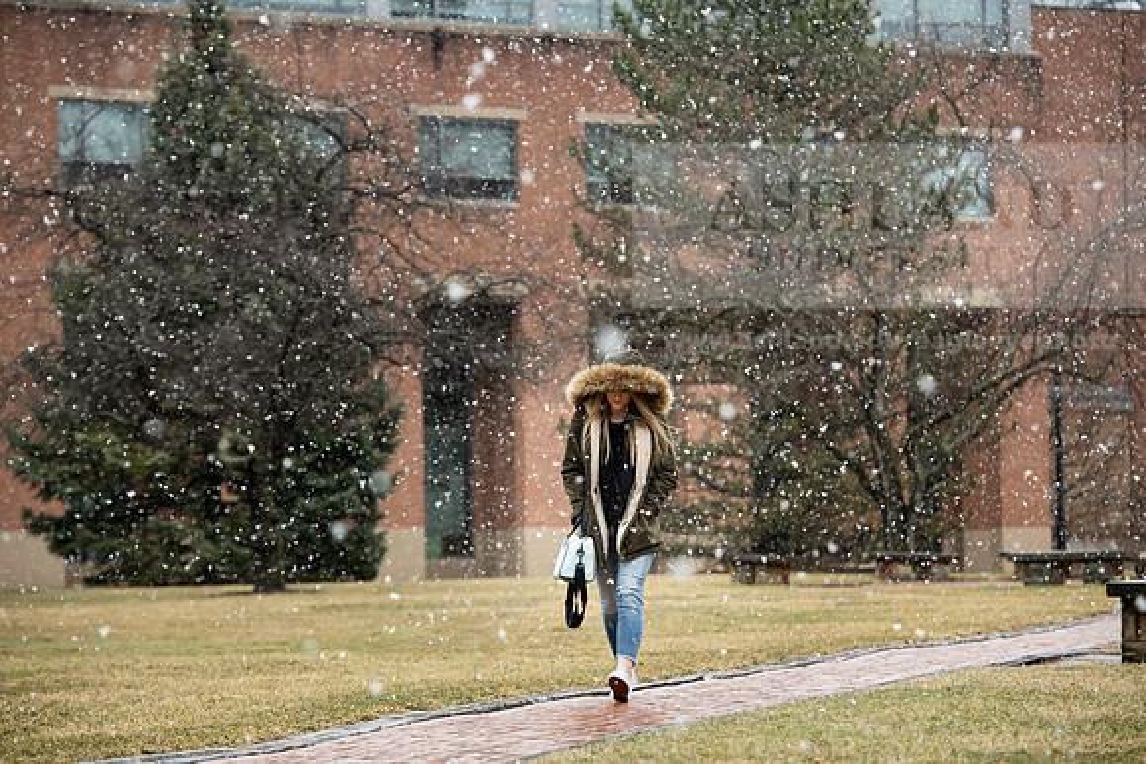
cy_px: 382
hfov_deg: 14.2
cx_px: 573
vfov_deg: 9.5
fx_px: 4617
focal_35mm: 145
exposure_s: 1/400
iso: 640
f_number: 5.6
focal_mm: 145
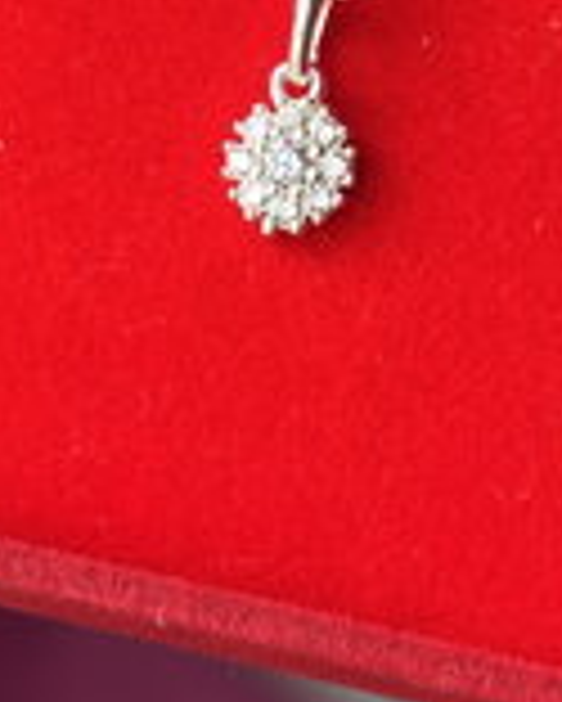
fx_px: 3593
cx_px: 418
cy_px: -65
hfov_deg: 8.9
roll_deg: -2.7
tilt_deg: -8.2
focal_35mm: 173
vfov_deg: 11.0
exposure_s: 1/60
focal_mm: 5.96
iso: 50
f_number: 1.6
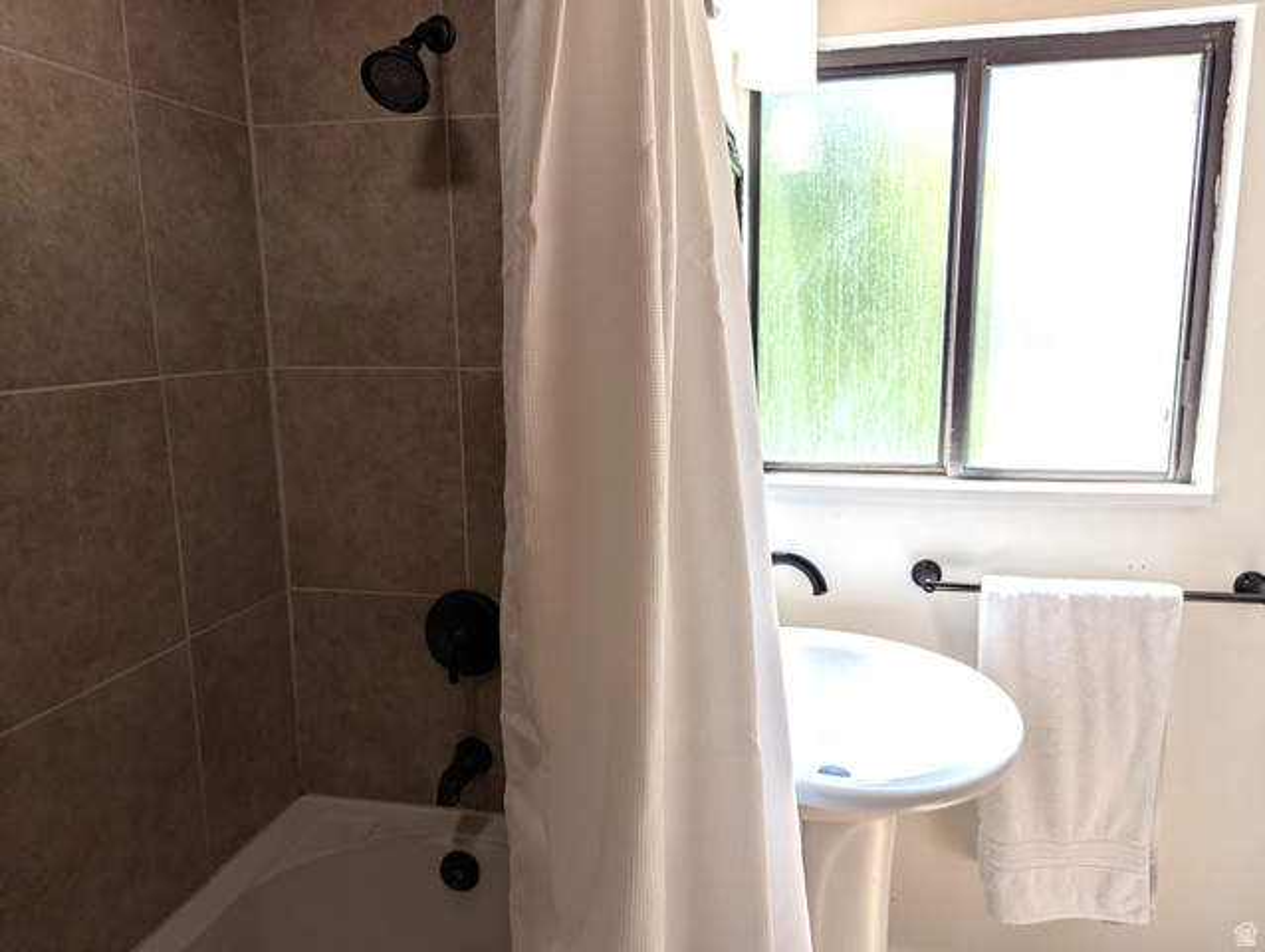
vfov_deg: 56.9
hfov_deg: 71.5
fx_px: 878
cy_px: 476
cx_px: 632
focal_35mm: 24
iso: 35
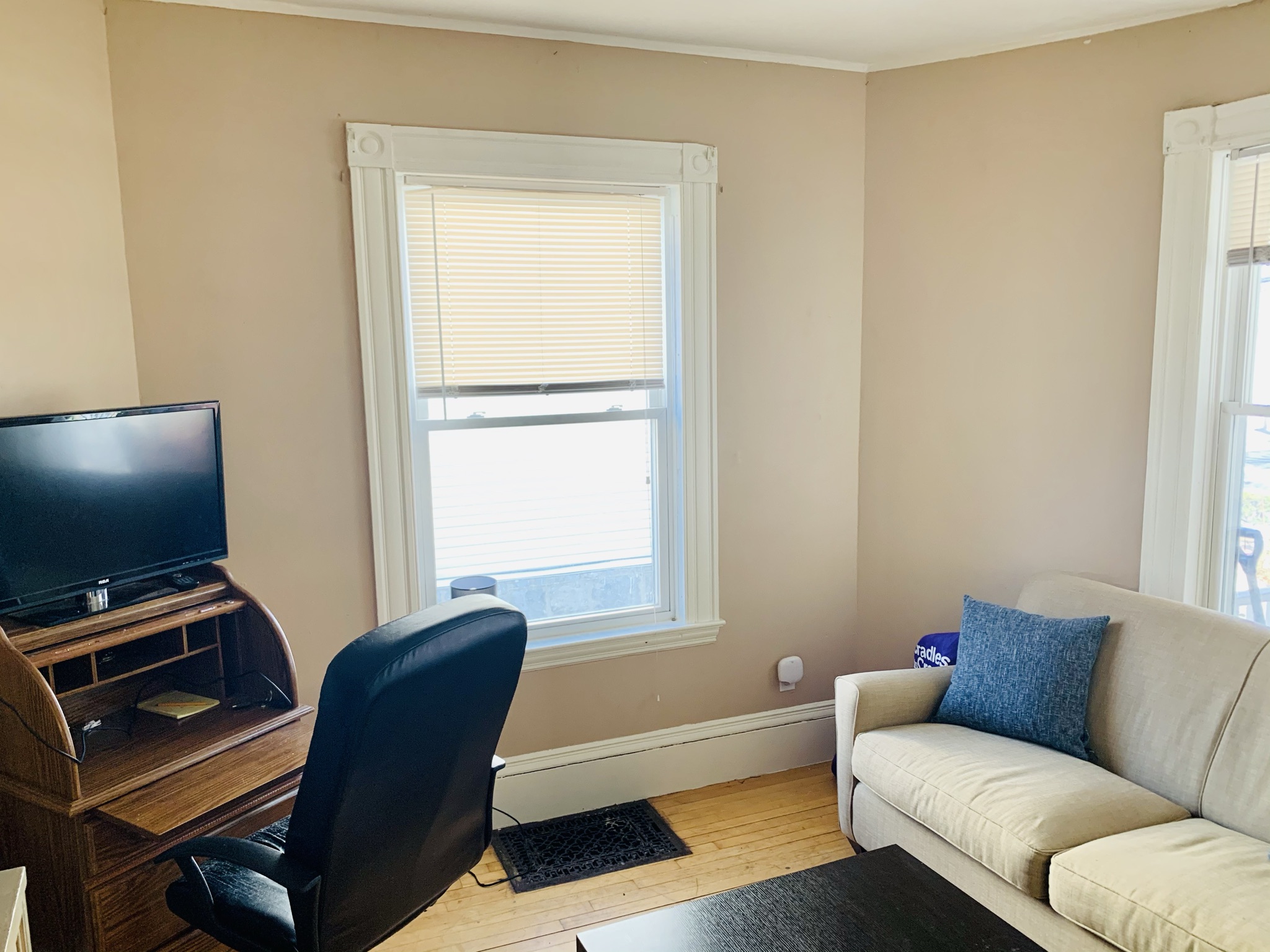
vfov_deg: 53.1
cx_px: 635
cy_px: 476
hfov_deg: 67.3
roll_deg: +0.6
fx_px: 954
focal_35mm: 26
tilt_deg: -8.0
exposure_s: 1/88
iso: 100
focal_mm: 4.25
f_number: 1.8
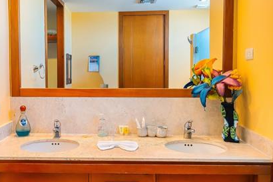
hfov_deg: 54.2
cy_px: 83
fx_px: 265
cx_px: 115
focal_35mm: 35
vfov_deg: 37.8
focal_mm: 14
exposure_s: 1/15
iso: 500
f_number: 5.6
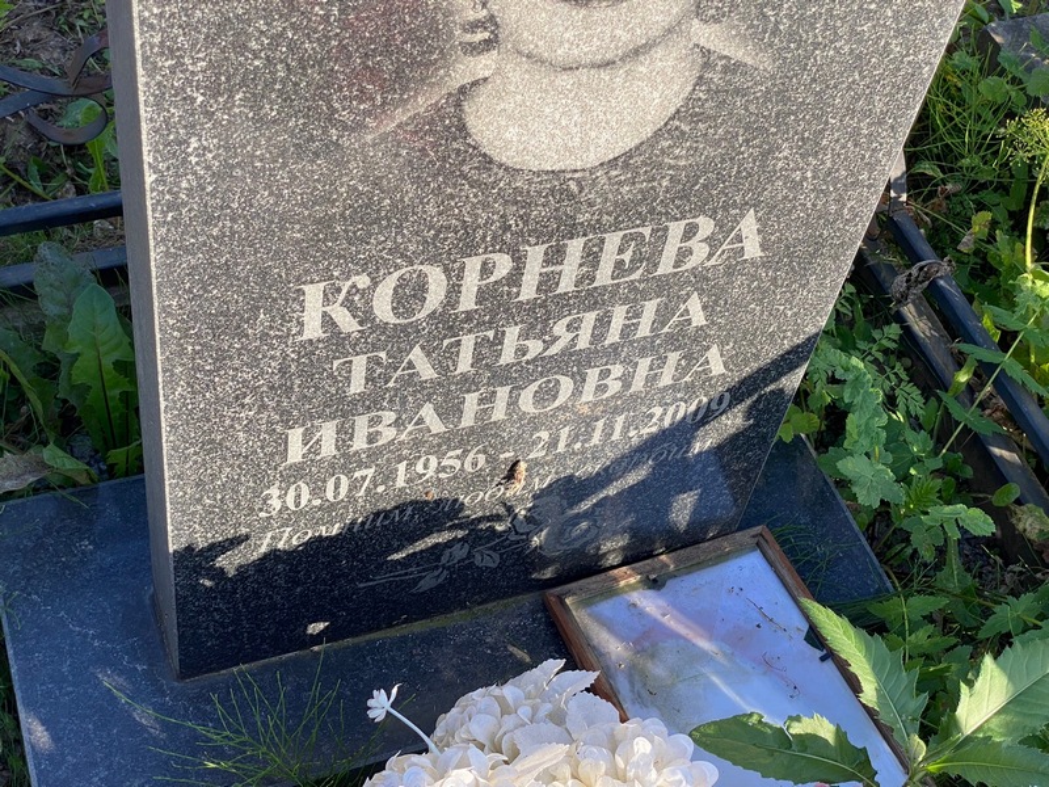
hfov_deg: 36.8
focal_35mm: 52
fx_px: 1576
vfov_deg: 28.0
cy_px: 394
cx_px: 524
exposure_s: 1/358
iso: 20
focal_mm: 6
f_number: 2
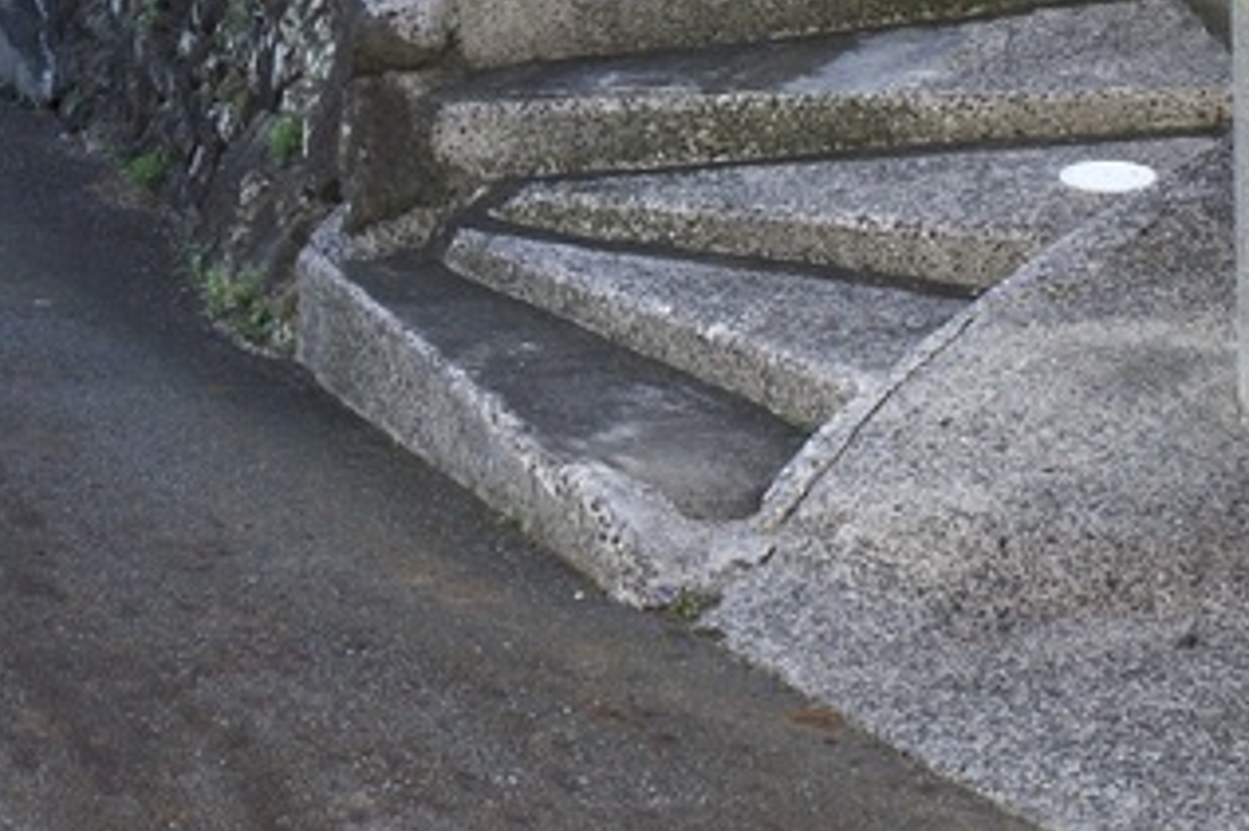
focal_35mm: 96
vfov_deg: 13.1
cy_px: -575
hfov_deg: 20.6
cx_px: 16
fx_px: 3329
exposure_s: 1/400
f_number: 5
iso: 200
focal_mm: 18.3
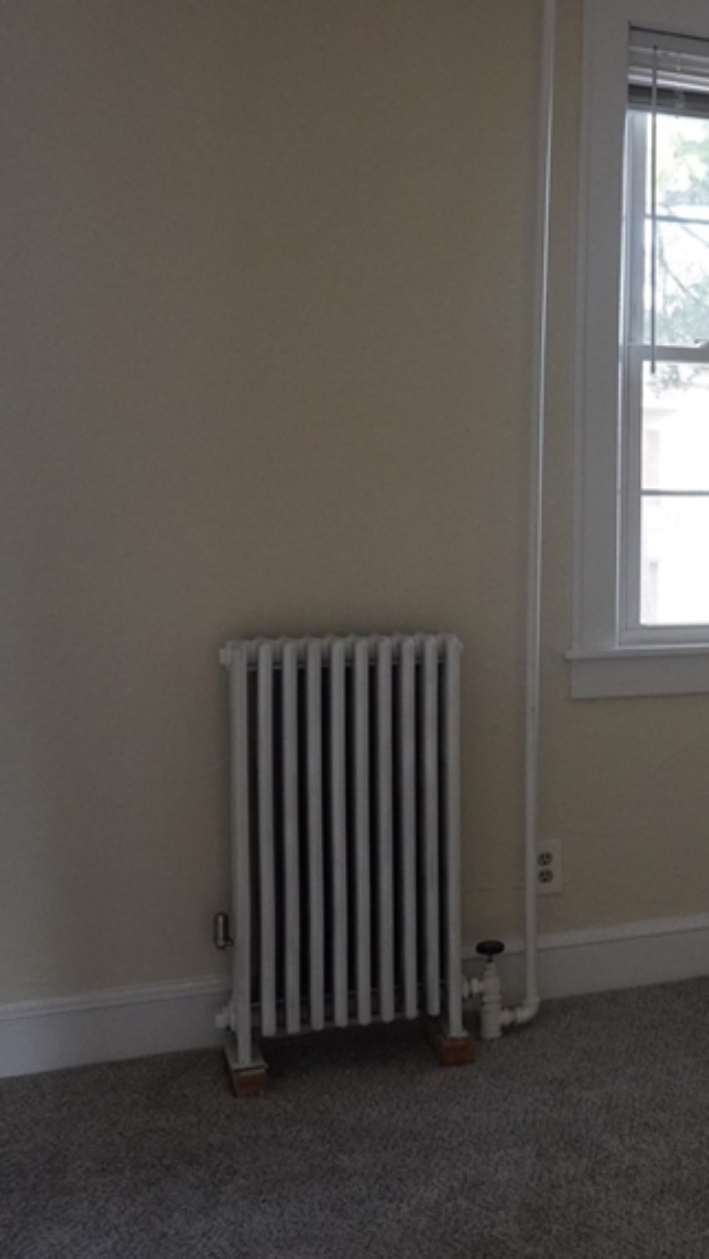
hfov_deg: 24.0
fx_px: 1503
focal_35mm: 45
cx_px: 865
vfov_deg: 45.3
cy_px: 532
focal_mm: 16
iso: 2000
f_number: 3.5
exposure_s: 1/160
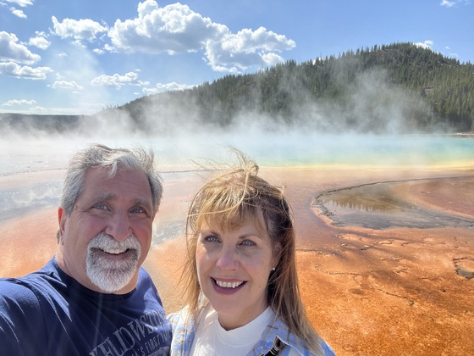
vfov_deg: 58.9
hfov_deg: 73.9
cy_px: 178
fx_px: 315
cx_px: 237
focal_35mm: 23
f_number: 2.2
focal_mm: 2.71
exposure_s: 1/772
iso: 32
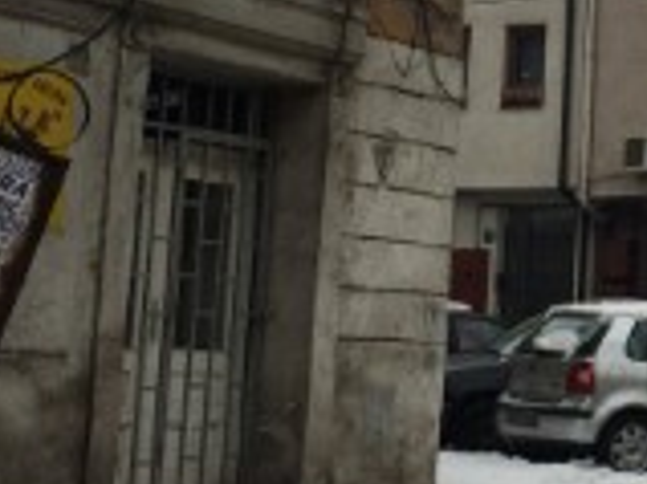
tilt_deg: +9.3
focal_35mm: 117
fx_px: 2185
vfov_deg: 12.6
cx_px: 887
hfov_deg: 15.8
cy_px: 77
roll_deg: +0.0
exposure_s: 1/651
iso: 32
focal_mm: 4.15
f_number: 2.2
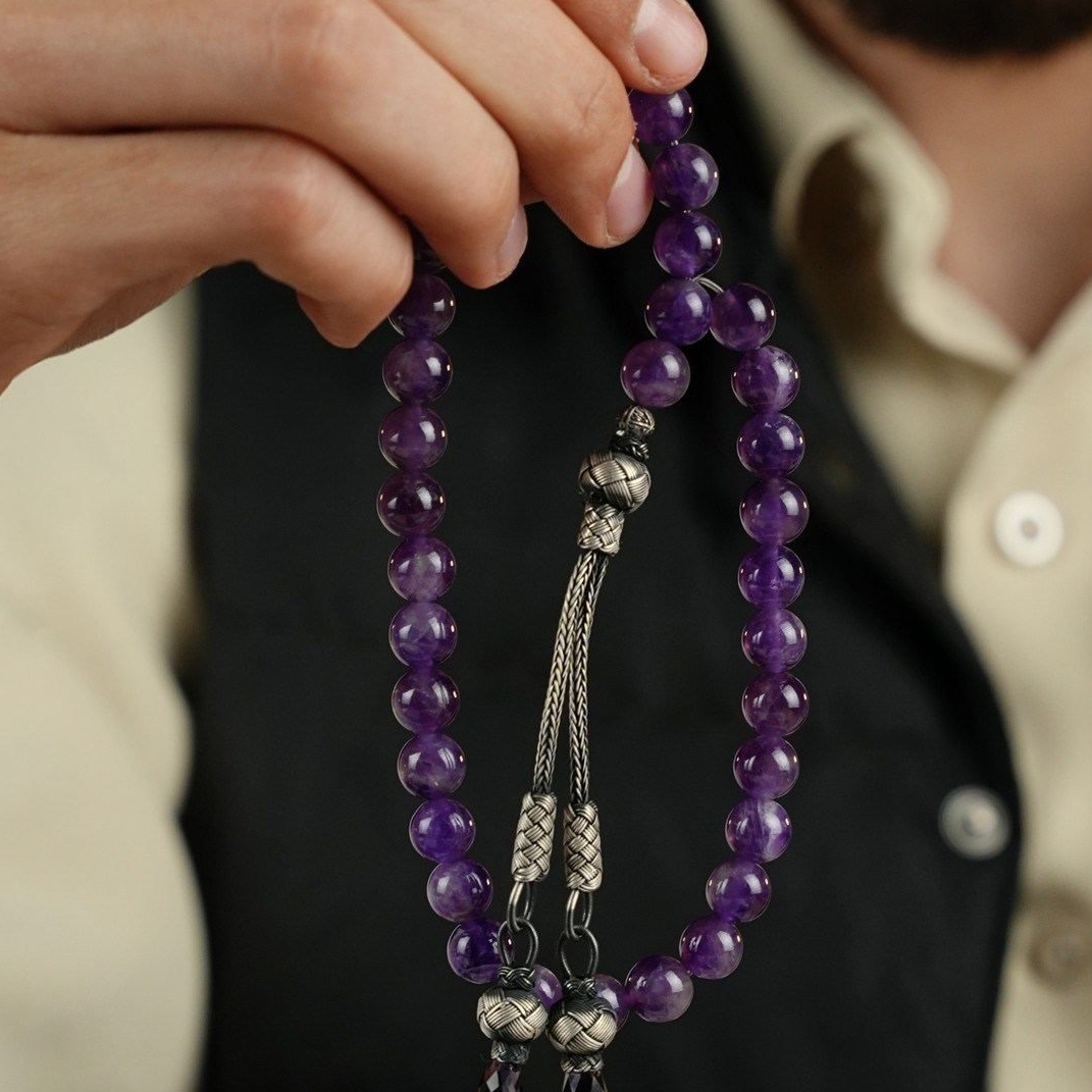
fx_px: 3212
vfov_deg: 19.3
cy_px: 563
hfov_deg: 19.3
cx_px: 547
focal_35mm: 90
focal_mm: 70
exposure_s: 1/160
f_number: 6.3
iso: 640
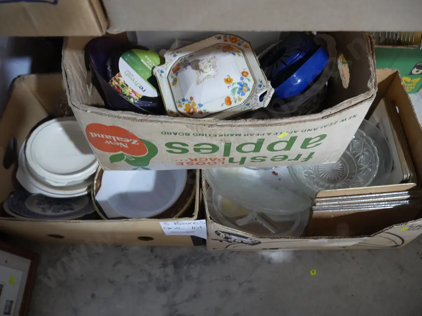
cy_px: 158
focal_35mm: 28
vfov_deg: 49.7
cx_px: 211
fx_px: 341
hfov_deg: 63.4
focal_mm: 14
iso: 2000
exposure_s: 1/60
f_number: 3.5
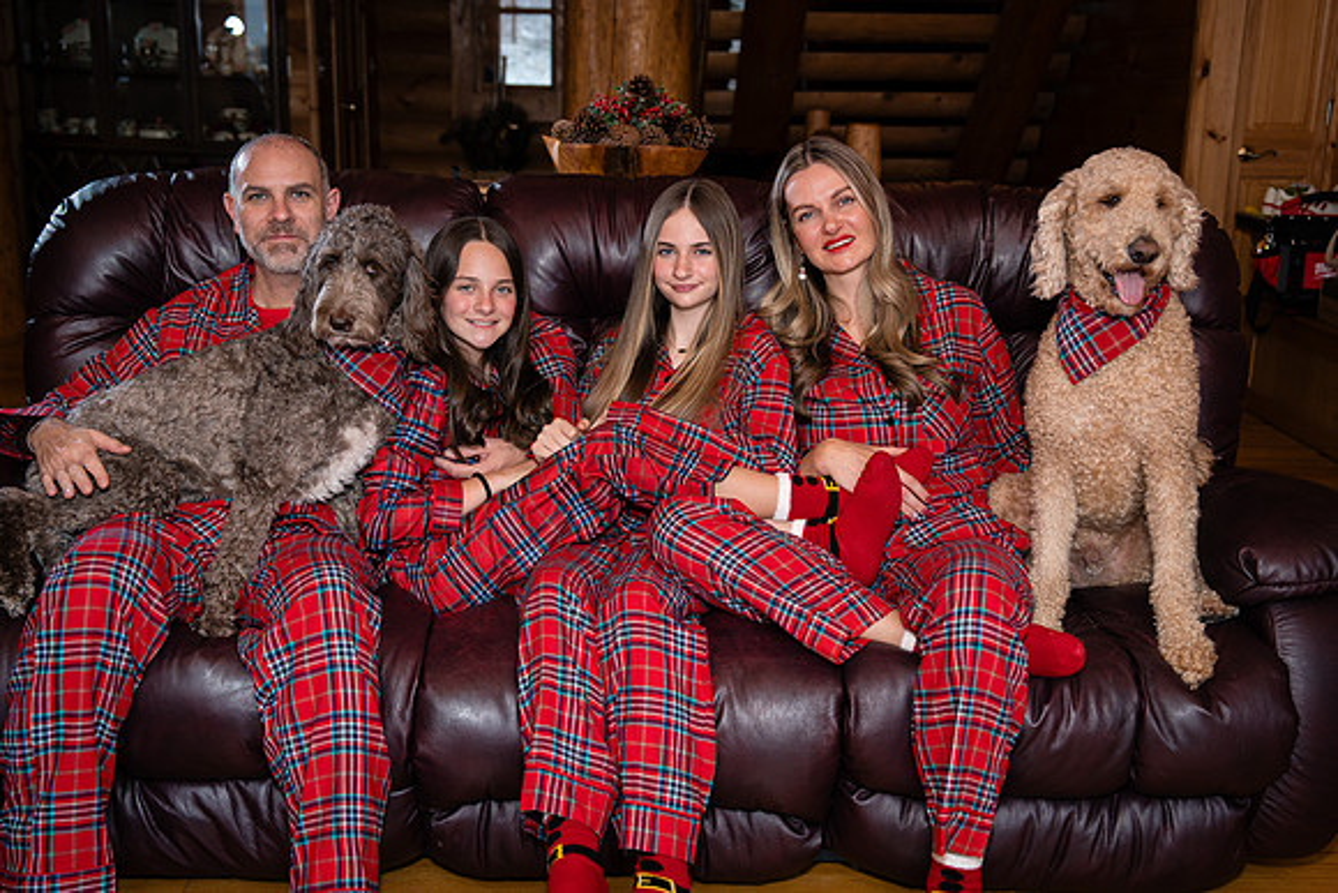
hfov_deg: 45.4
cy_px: 435
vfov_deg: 31.2
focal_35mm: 43
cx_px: 694
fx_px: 1598
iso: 400
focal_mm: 41
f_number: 3.5
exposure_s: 1/250
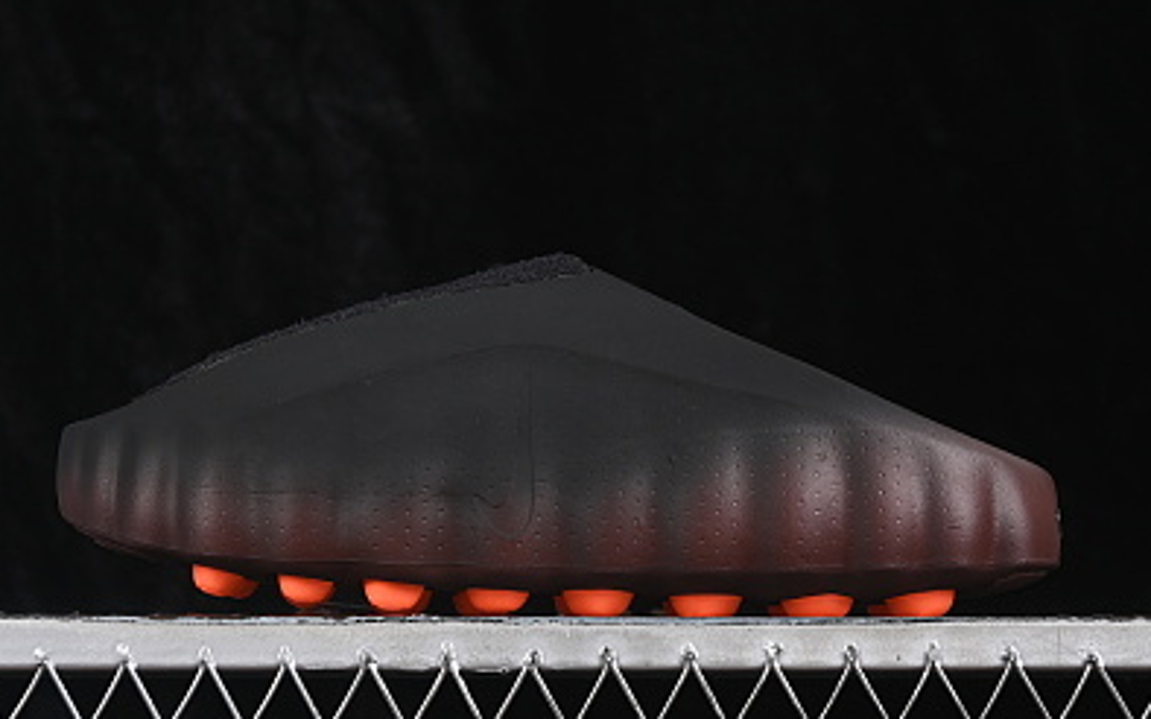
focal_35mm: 97
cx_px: 570
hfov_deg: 21.4
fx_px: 3042
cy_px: 311
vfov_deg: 13.5
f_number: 6.3
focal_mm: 50
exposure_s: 1/60
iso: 160
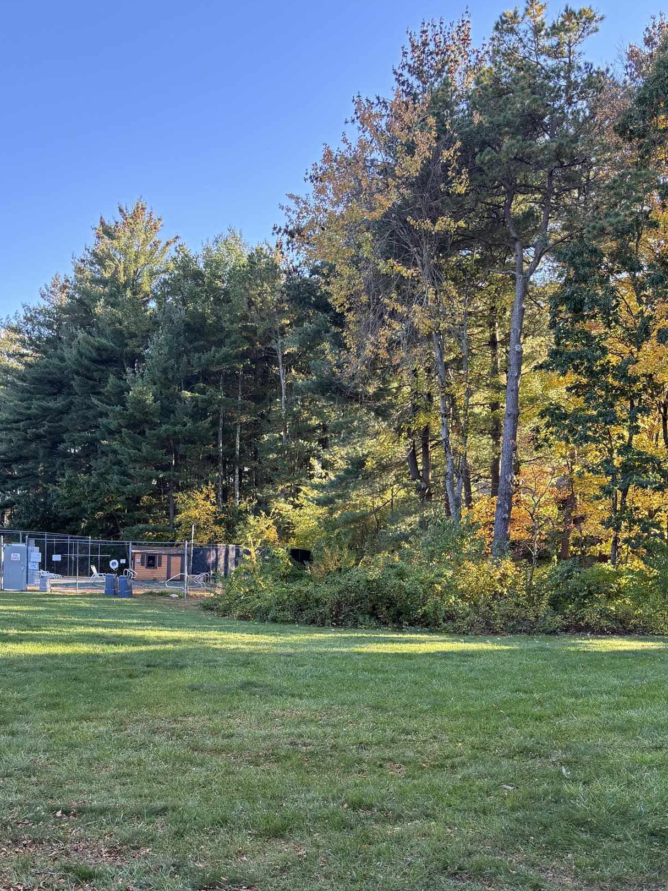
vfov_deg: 49.1
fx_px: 952
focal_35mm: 37
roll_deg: -3.2
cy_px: 606
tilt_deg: -2.6
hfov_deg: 38.5
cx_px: 262
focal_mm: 5.96
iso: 40
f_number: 1.6
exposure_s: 1/144
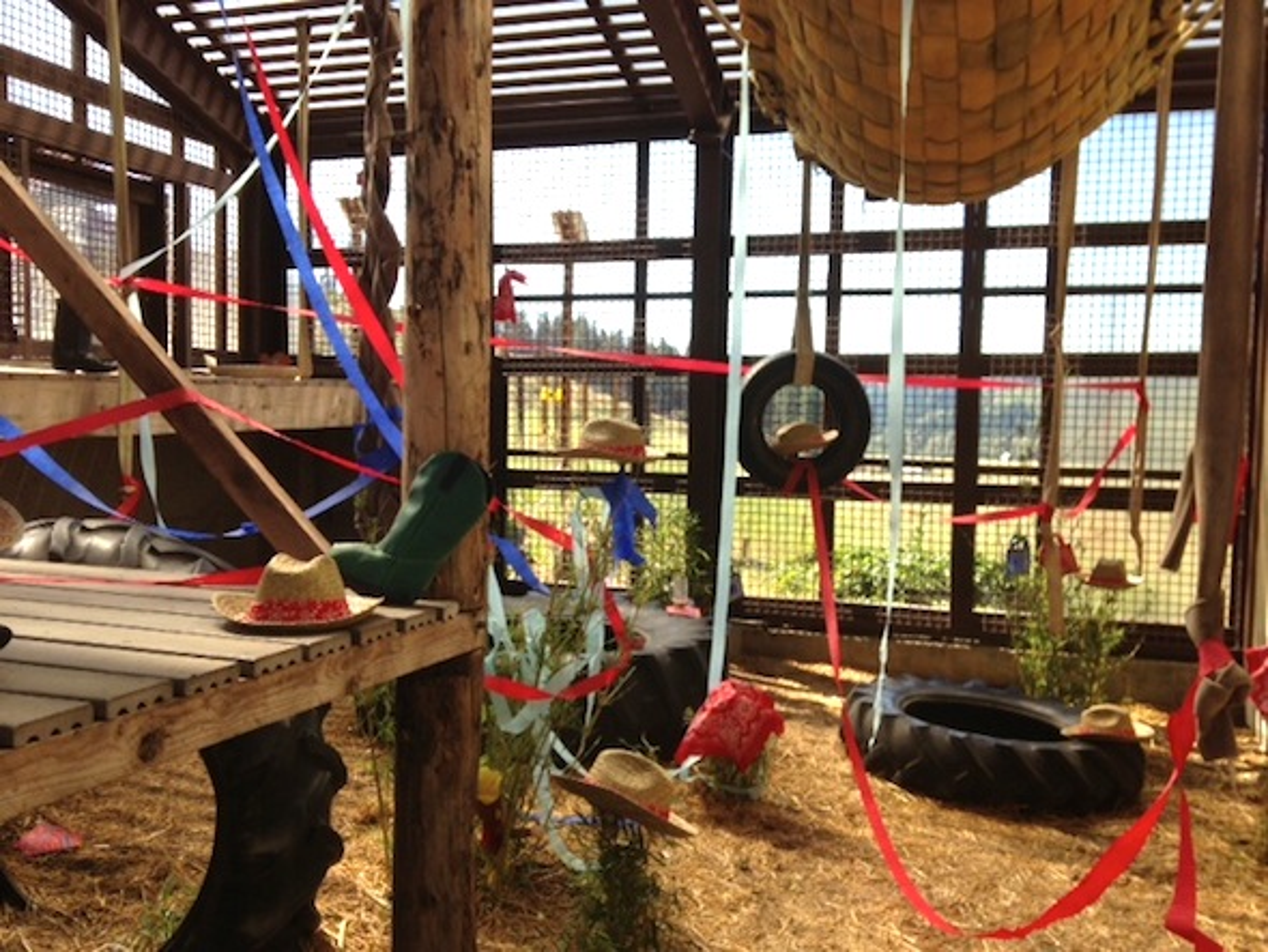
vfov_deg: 43.0
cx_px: 634
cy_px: 476
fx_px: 1209
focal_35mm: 33
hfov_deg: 55.3
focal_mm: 4.13
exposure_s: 1/390
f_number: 2.4
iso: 50
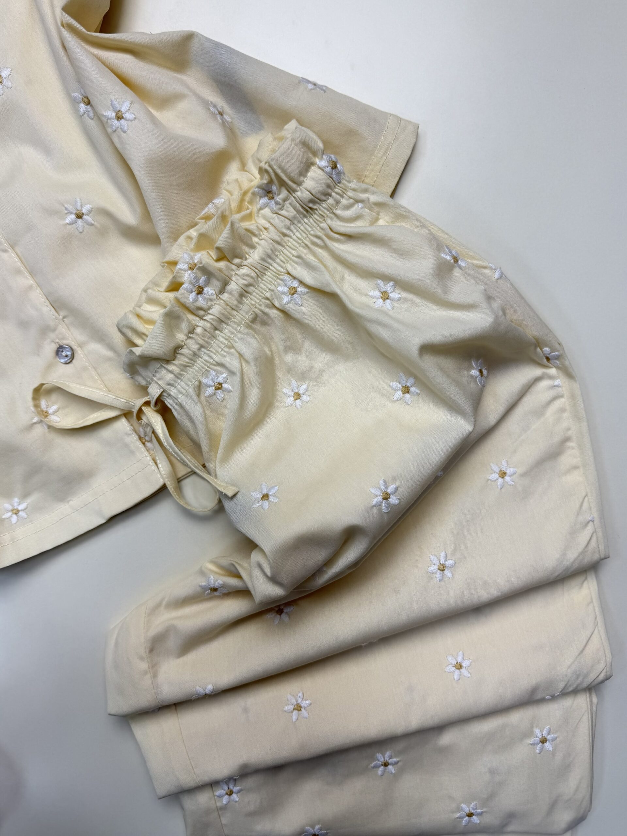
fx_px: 580
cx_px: 314
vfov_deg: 71.6
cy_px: 418
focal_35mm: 24
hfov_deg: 56.8
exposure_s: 1/459
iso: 80
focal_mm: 6.76
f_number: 1.78
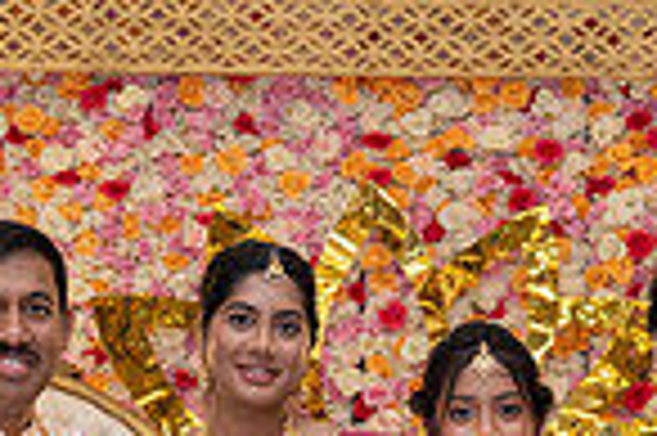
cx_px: 324
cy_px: 690
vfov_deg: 9.5
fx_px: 2534
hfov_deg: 14.8
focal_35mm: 139
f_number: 3.5
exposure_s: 1/160
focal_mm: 35
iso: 1000
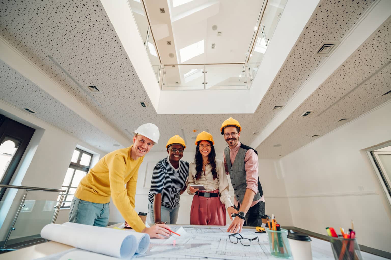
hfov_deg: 104.3
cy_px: 130
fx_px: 152
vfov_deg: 81.1
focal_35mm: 14
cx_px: 196
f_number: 2.8
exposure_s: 1/100
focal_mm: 14
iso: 500
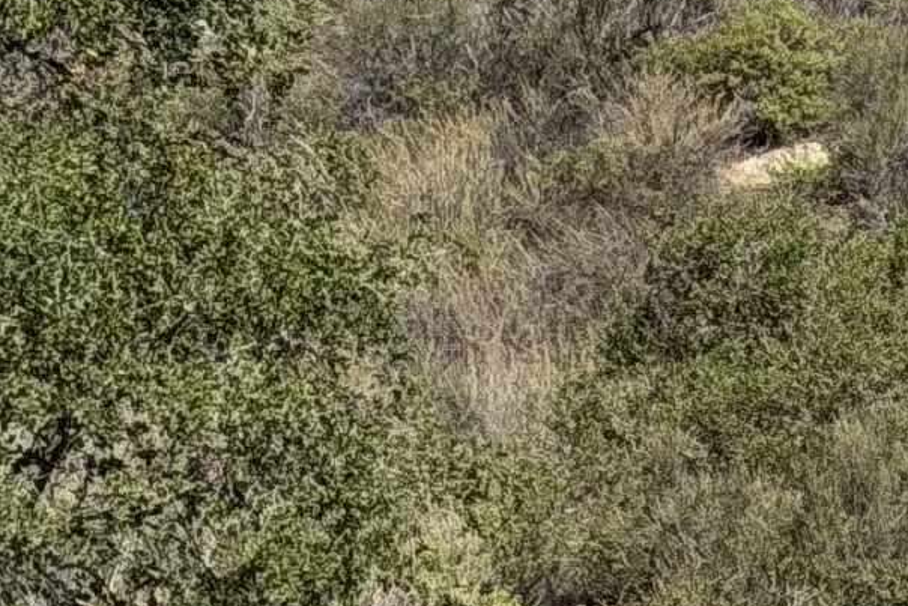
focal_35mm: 333
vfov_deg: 4.1
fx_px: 8400
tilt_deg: +10.8
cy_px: 771
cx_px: 1670
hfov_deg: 6.1
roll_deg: +0.0
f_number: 1.78
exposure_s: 1/4878
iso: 80
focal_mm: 6.76
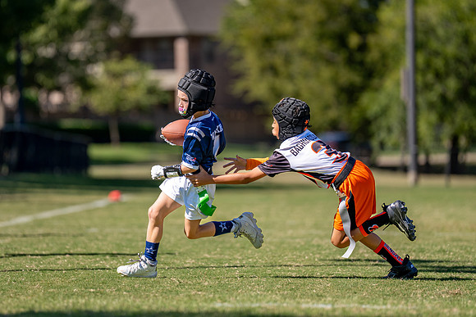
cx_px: 202
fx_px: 3697
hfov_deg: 7.4
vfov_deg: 4.9
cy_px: 137
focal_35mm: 280
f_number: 2.8
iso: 160
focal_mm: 200
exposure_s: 1/2500
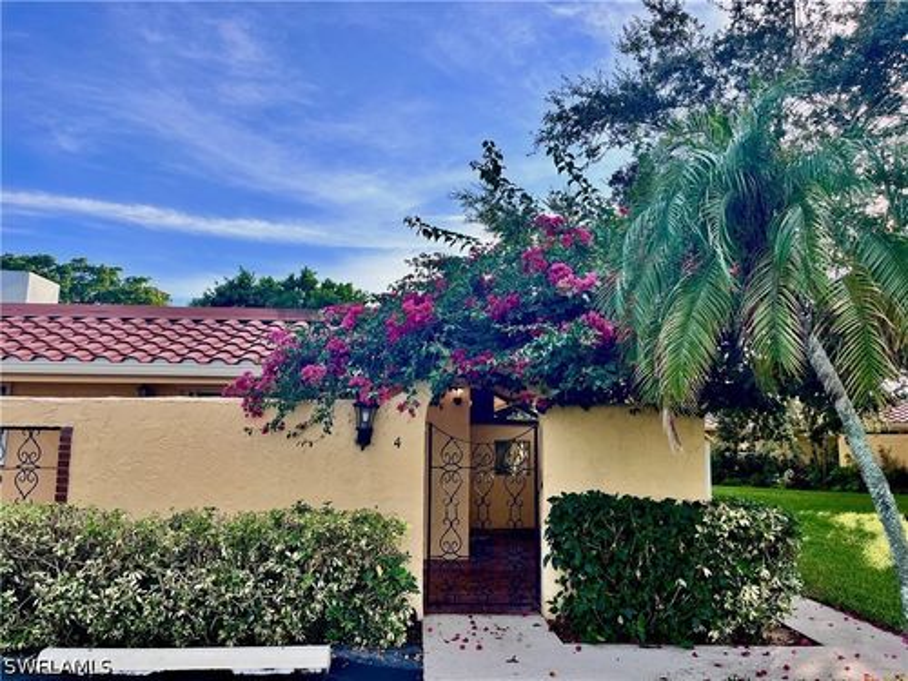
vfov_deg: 53.1
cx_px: 454
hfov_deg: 67.3
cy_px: 340
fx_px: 682
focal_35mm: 26
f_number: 1.6
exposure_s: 1/1862
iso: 50
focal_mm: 5.1
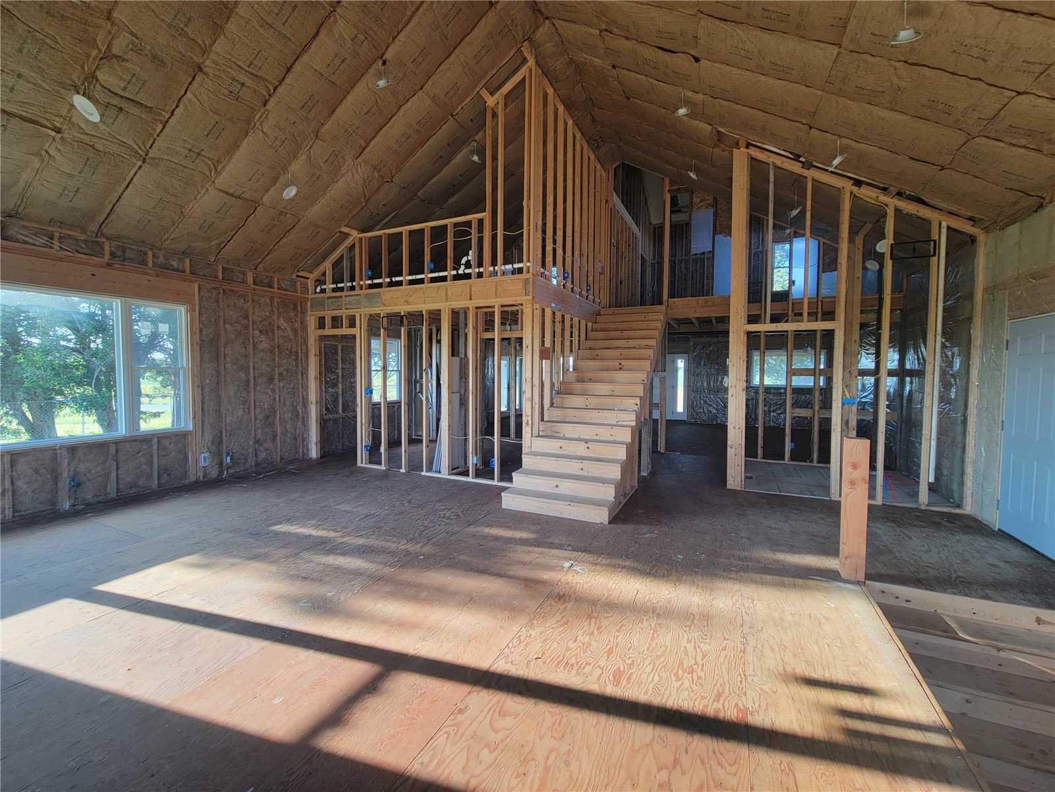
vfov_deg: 89.9
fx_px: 396
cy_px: 396
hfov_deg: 106.2
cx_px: 528
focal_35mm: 13
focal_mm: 2.2
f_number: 2.2
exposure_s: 1/60
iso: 80
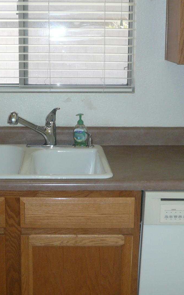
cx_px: 54
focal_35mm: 56
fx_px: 449
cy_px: 110
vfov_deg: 36.1
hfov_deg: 23.0
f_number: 2.8
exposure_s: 1/80
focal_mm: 4.6
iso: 100
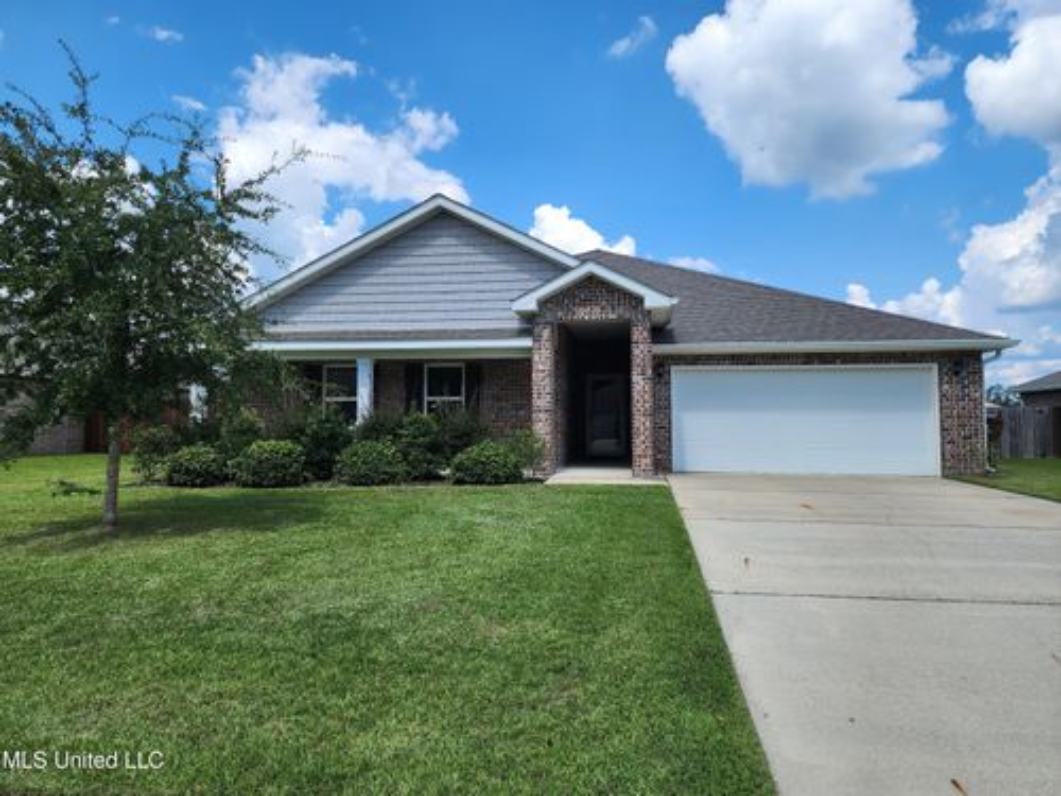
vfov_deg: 58.9
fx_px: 705
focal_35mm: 23
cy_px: 398
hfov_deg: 73.9
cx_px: 530
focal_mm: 6.4
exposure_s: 1/939
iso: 12
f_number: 1.8
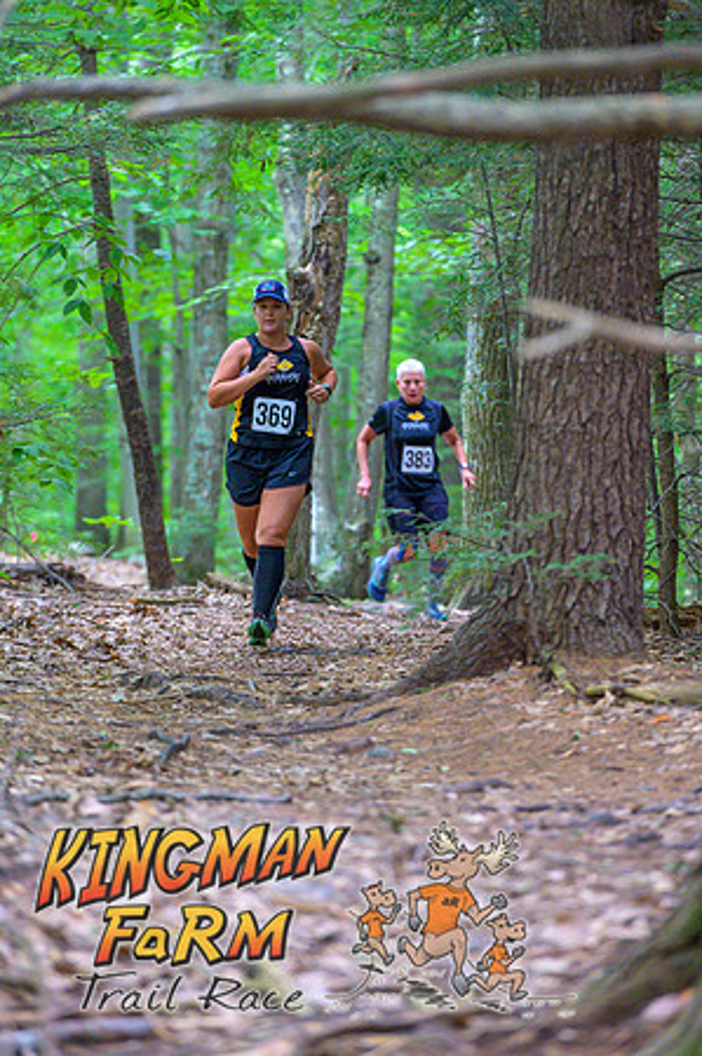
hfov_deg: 6.9
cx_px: 351
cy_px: 528
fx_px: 5863
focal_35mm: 200
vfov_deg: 10.3
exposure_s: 1/200
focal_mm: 200
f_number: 4
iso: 8000
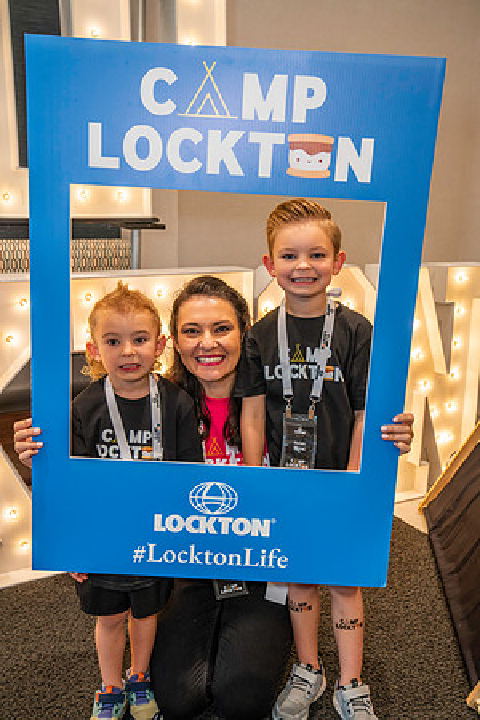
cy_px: 360
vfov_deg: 55.8
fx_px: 680
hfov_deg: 38.9
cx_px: 240
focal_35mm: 34
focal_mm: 34
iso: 1000
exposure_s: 1/160
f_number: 4
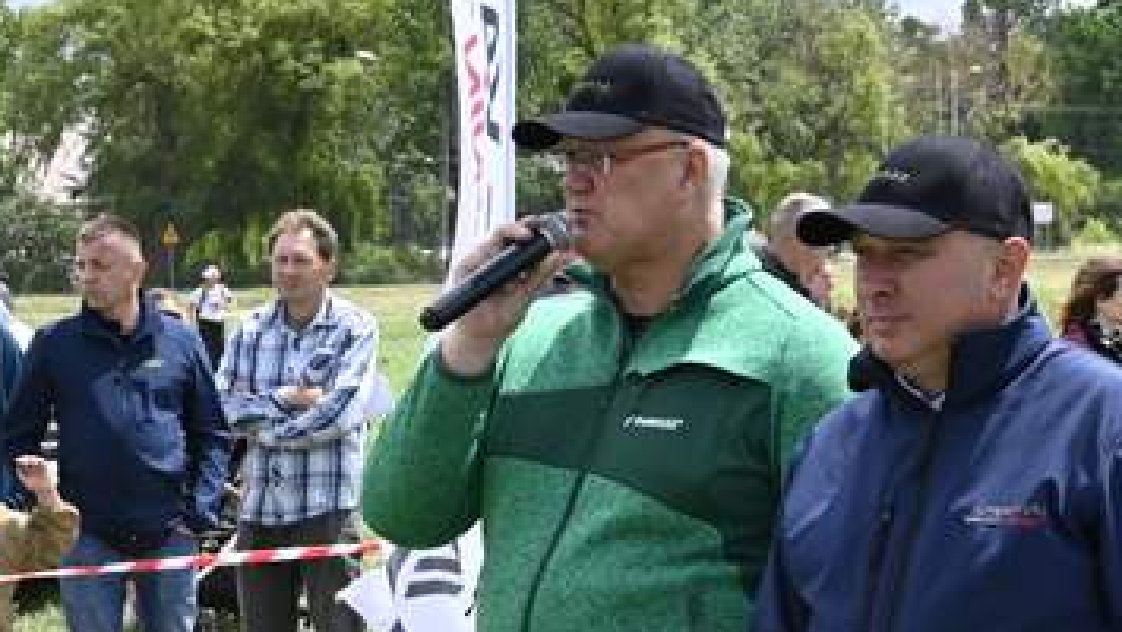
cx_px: 667
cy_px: 863
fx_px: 3958
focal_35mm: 133
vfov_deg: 9.0
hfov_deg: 16.1
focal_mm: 44
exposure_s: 1/400
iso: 250
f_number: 10
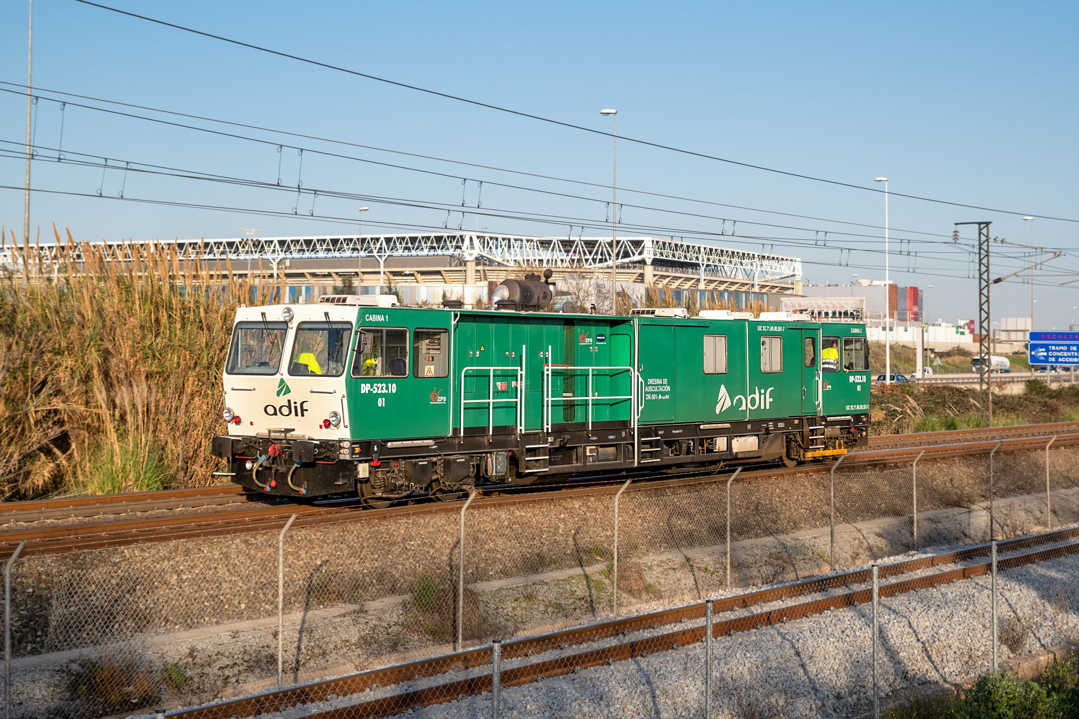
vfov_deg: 28.1
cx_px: 540
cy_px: 360
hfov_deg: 41.1
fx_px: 1439
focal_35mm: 48
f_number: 5.6
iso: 200
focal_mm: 48
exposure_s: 1/1000
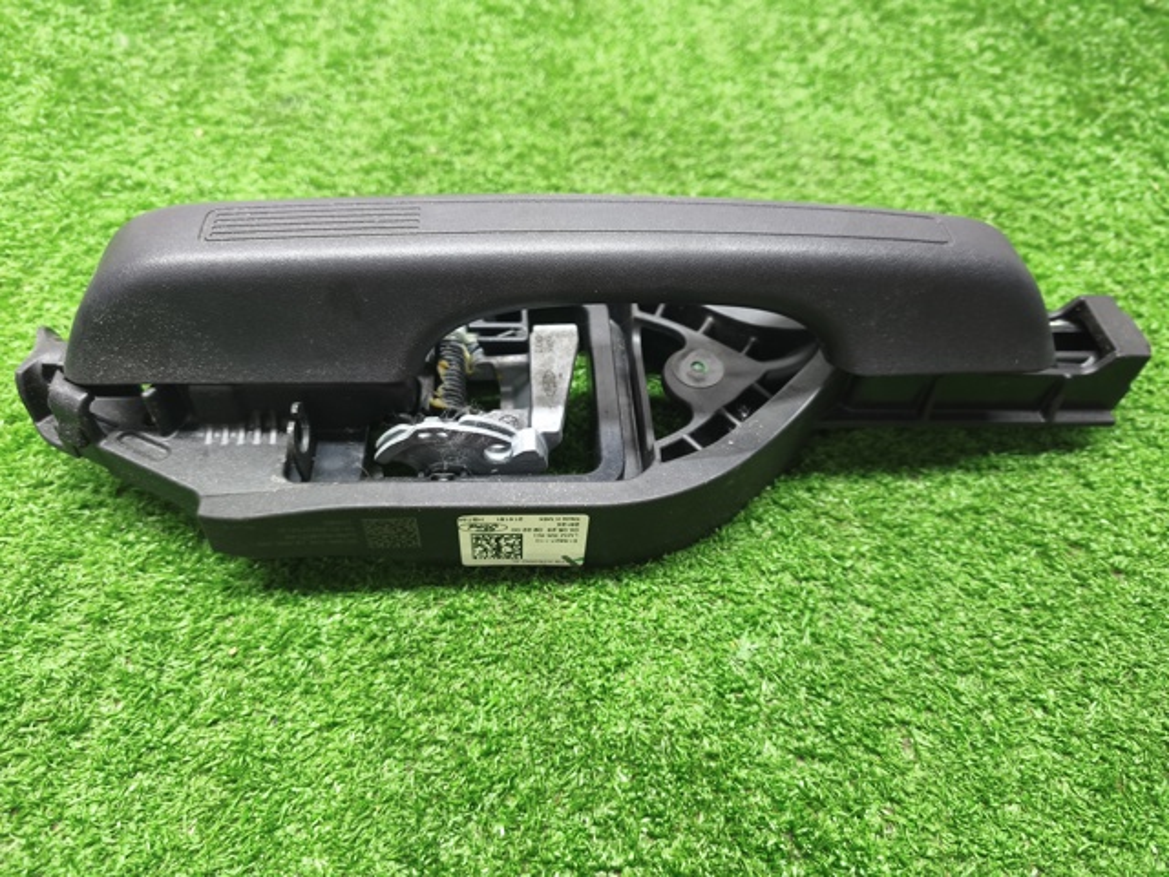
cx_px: 584
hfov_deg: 73.9
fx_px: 777
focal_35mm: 23
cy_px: 438
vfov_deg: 58.9
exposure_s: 1/50
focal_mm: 5.35
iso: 500
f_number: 1.7
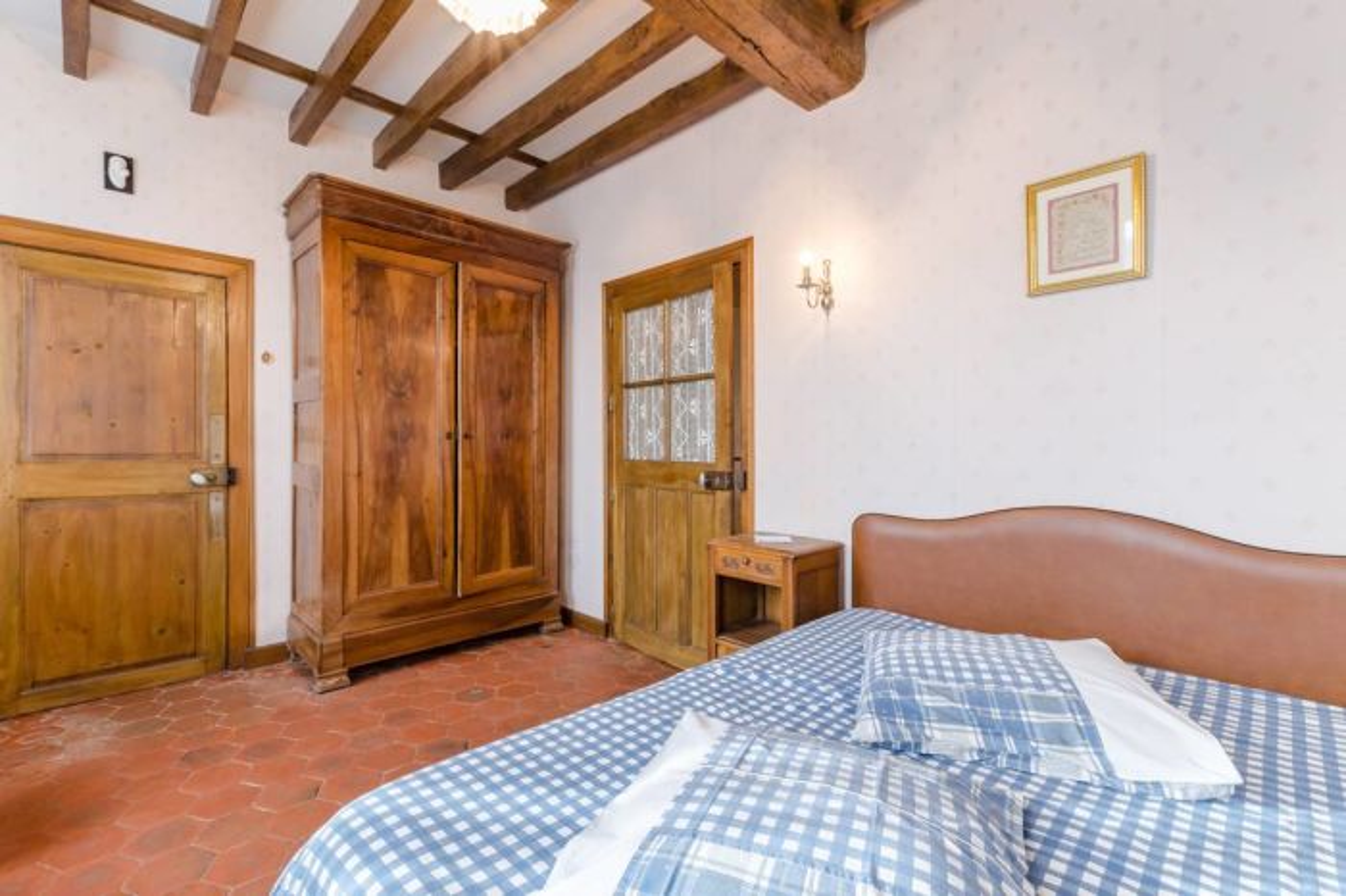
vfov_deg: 77.3
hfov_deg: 100.4
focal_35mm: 15
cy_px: 448
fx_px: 561
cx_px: 673
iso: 400
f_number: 9
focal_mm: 10
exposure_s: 1/6
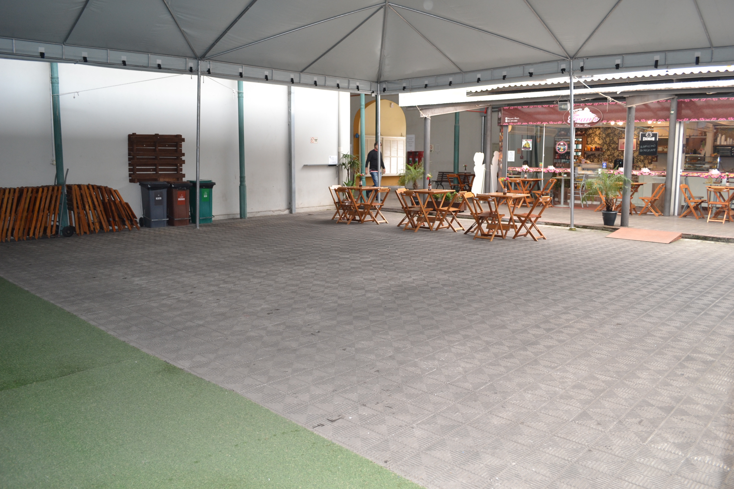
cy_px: 244
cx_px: 367
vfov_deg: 47.9
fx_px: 550
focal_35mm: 27
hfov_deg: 67.4
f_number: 3.5
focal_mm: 18
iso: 400
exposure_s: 1/60
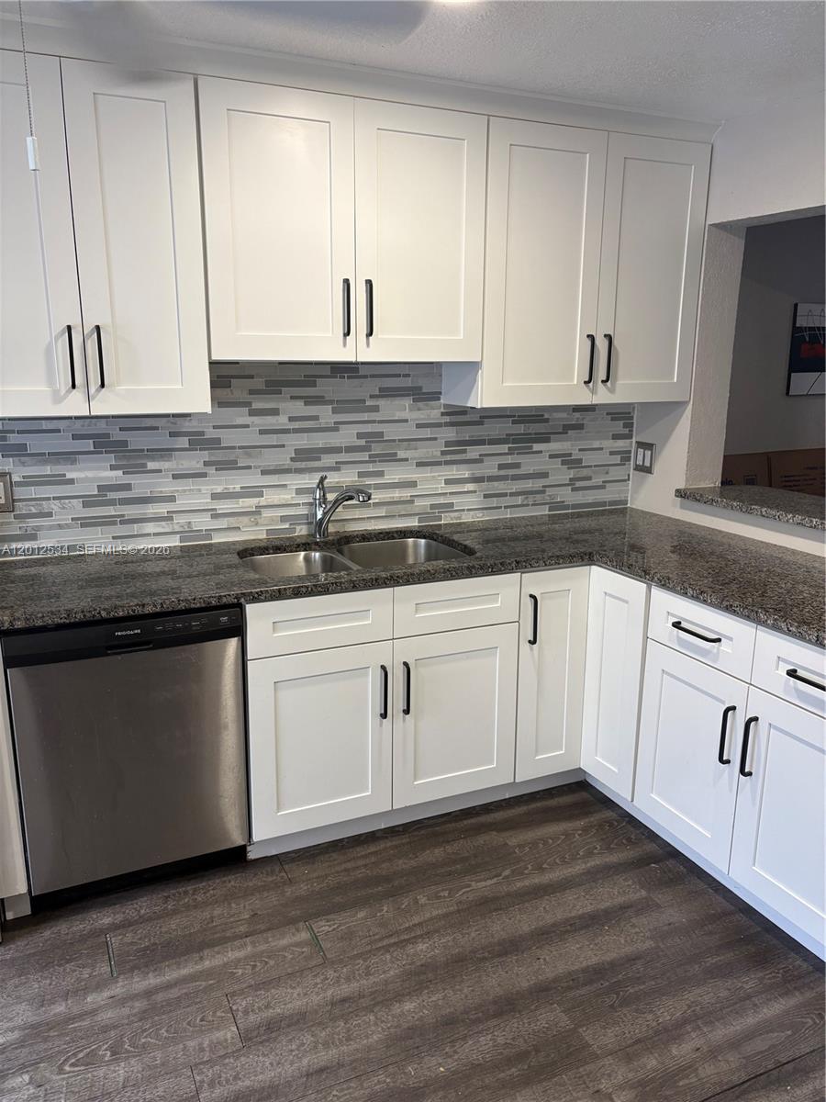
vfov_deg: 67.3
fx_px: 827
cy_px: 551
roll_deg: -0.8
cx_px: 413
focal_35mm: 26
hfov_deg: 53.1
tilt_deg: -12.1
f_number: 1.6
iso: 100
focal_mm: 5.96
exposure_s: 1/60
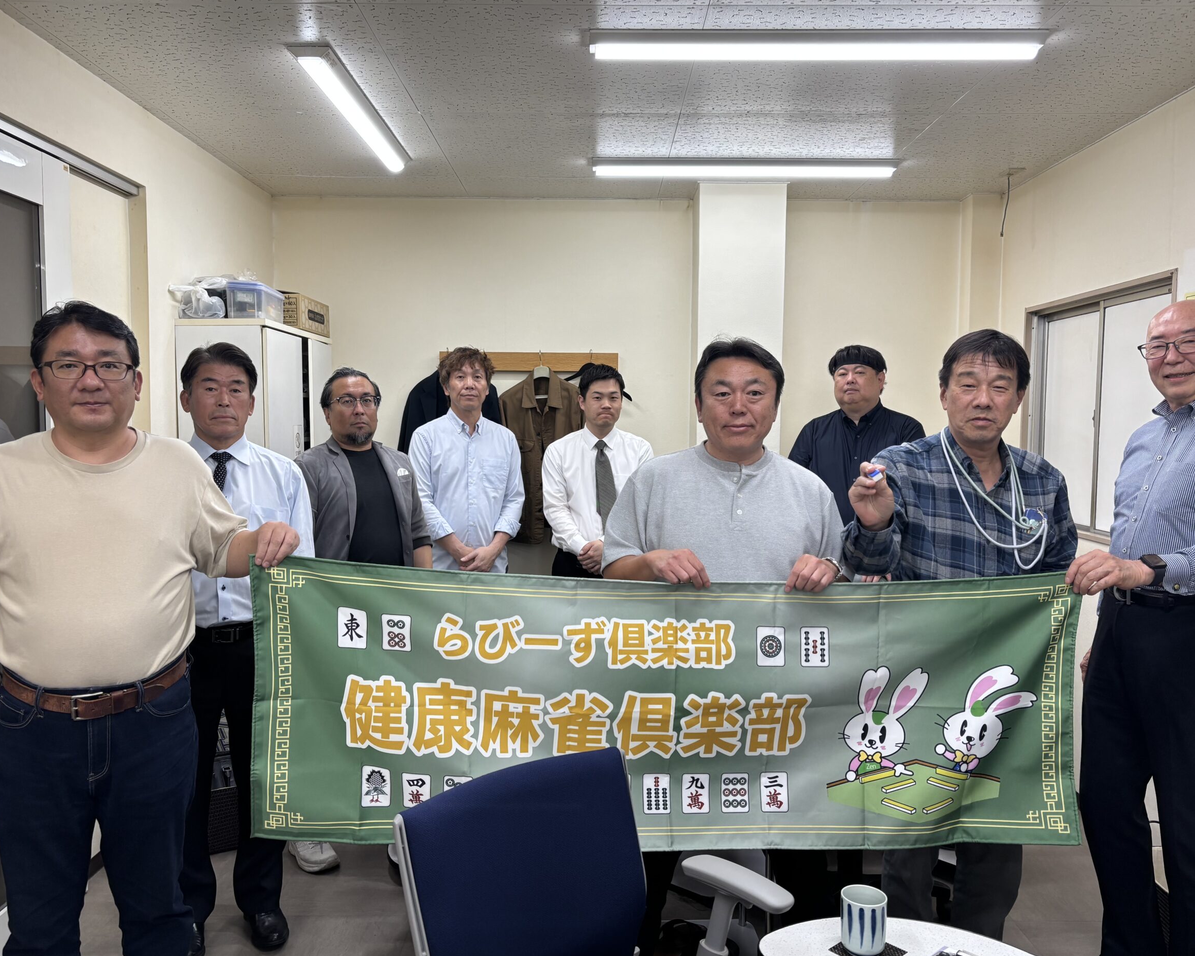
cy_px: 483
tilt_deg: -3.0
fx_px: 990
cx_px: 588
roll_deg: -0.6
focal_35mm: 28
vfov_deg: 51.5
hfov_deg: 62.2
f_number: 1.6
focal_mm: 5.96
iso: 80
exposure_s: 1/120
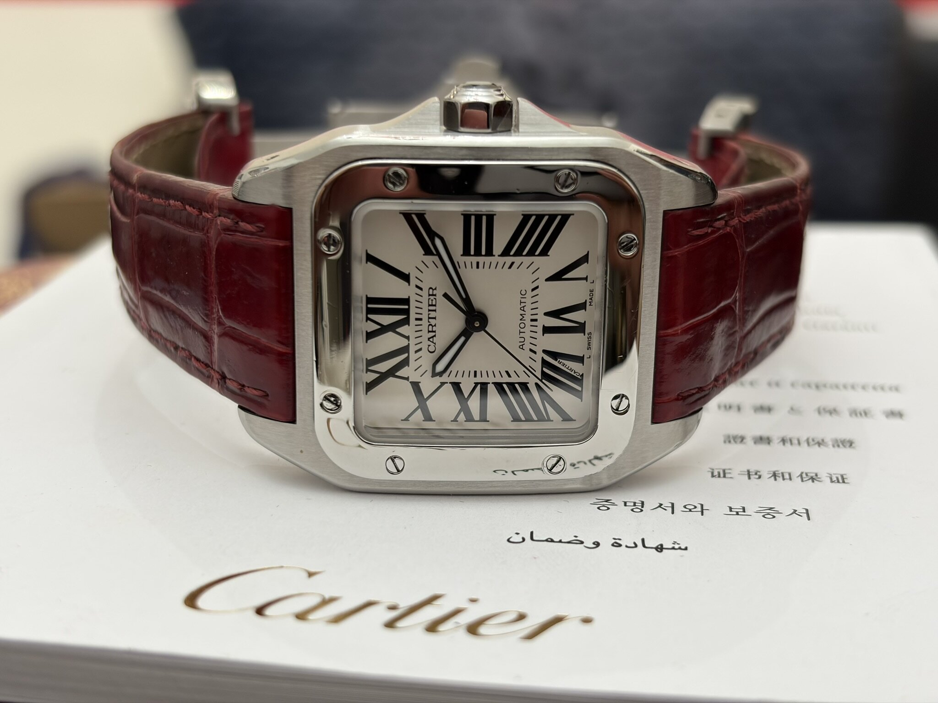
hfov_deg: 36.8
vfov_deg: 28.0
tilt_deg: -18.3
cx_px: 469
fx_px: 1409
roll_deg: -1.0
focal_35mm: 52
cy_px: 352
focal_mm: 5.96
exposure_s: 1/50
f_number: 1.6
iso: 64
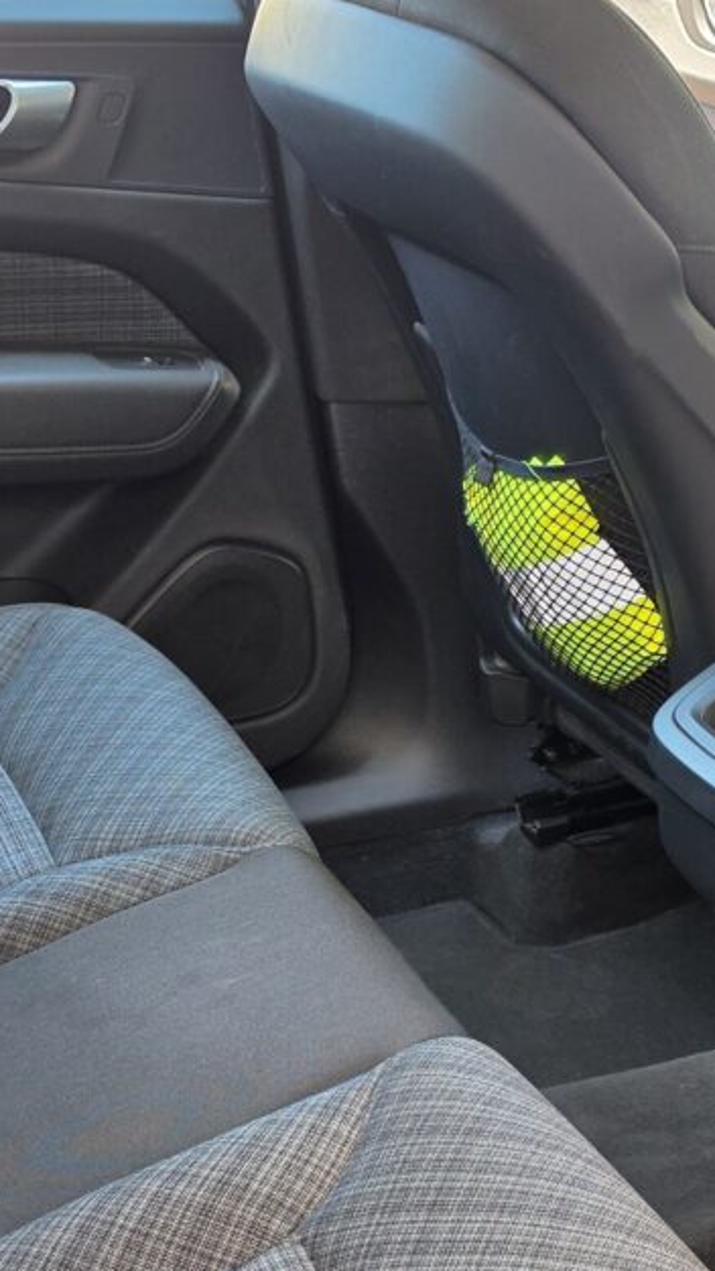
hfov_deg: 18.5
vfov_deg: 32.6
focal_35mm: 64
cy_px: 828
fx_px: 2158
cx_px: 632
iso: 80
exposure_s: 1/100
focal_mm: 6.5
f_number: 1.4
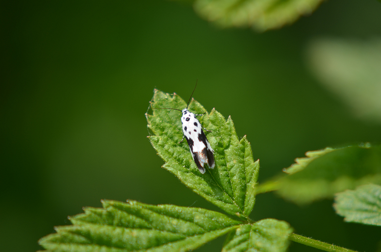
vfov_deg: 4.6
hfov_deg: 6.9
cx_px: 190
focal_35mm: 300
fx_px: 3168
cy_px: 126
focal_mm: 200
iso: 100
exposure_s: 1/320
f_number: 5.6
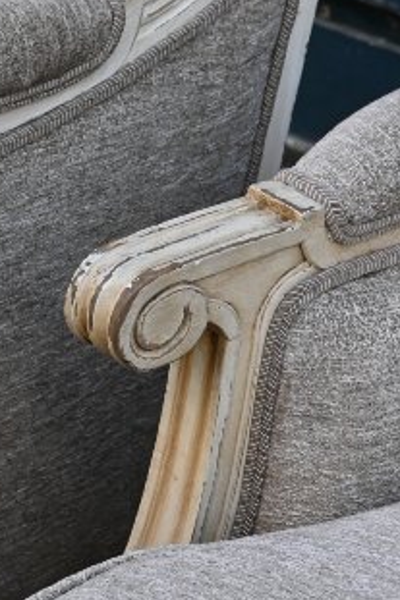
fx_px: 2367
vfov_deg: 14.3
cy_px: 588
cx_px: 33
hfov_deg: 9.6
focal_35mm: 142
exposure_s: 1/250
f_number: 4.5
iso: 200
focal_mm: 24.5
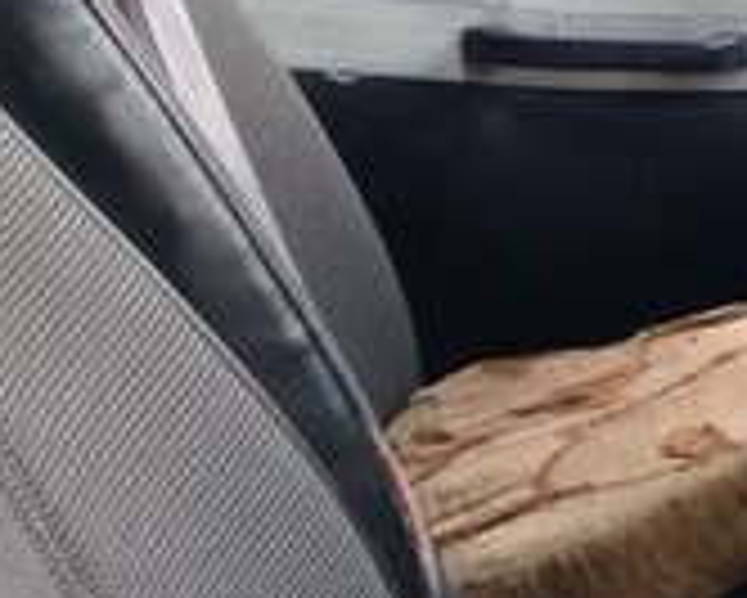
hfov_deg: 14.0
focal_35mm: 120
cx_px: 1390
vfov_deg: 12.8
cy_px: 119
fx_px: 2655
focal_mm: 3.3
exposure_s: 1/33
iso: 64
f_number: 2.2
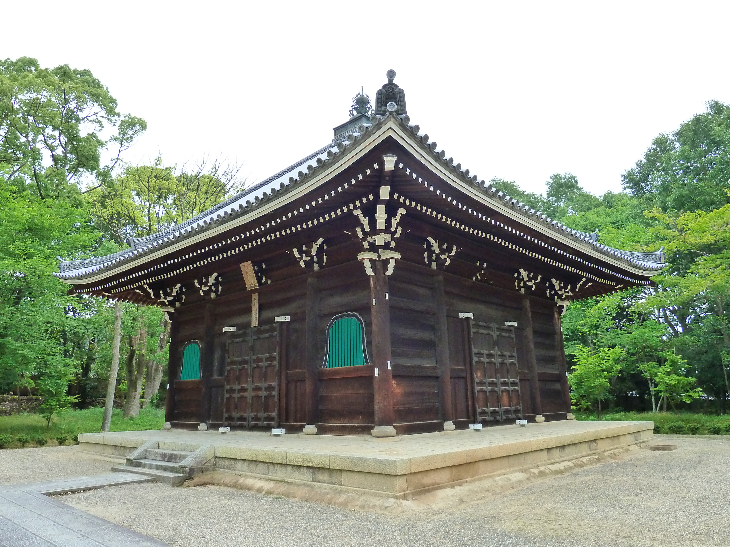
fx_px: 527
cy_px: 274
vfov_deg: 54.9
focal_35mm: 25
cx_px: 365
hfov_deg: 69.4
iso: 200
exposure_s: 1/100
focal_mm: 4.1
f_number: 3.5
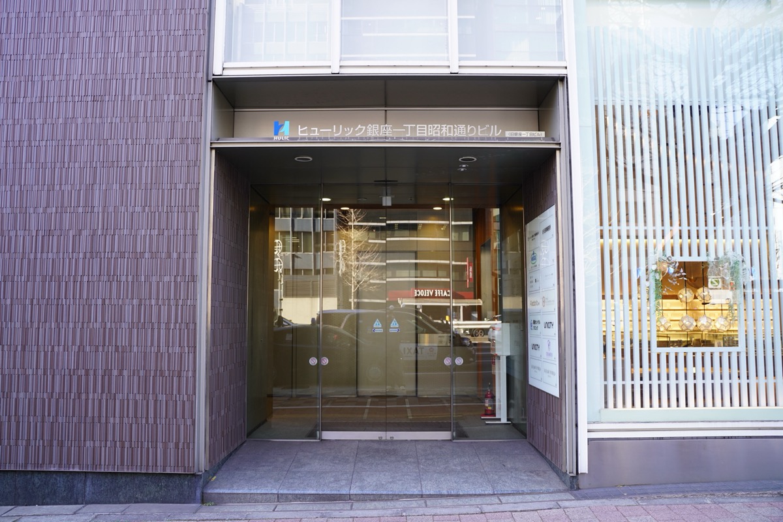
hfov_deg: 65.5
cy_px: 261
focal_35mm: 28
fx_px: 609
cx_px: 392
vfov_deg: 46.4
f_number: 4
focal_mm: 28
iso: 160
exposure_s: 1/60
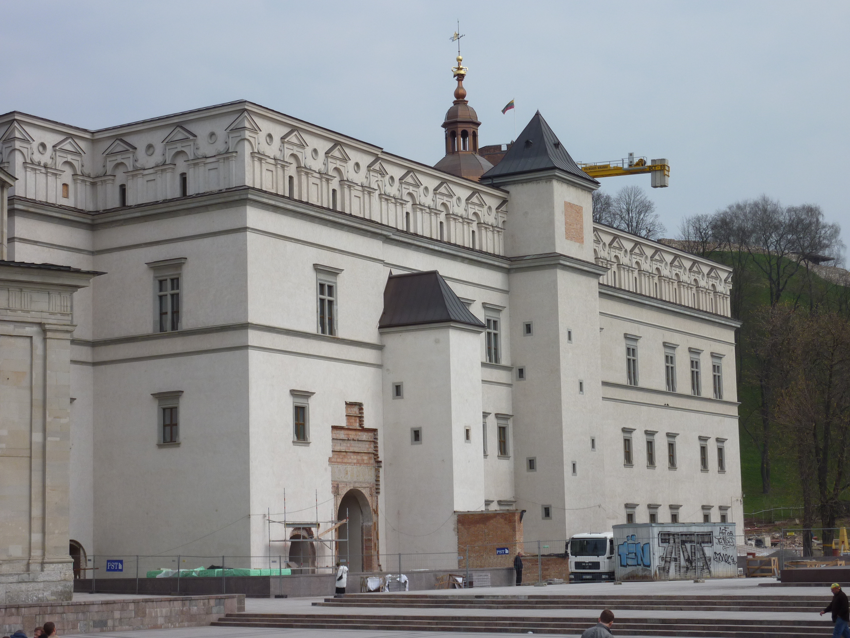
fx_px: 1768
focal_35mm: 72
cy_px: 319
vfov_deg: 20.4
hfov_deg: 27.0
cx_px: 425
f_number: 5.6
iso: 80
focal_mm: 11.9
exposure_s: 1/500
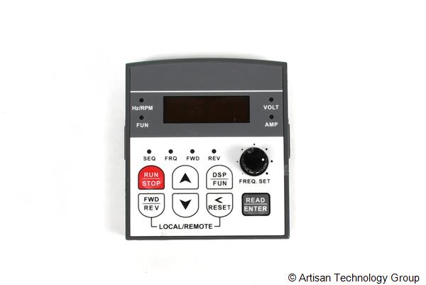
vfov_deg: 43.7
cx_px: 213
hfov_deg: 61.9
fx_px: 355
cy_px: 142
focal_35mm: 30
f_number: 14
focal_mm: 20
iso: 160
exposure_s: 1/200
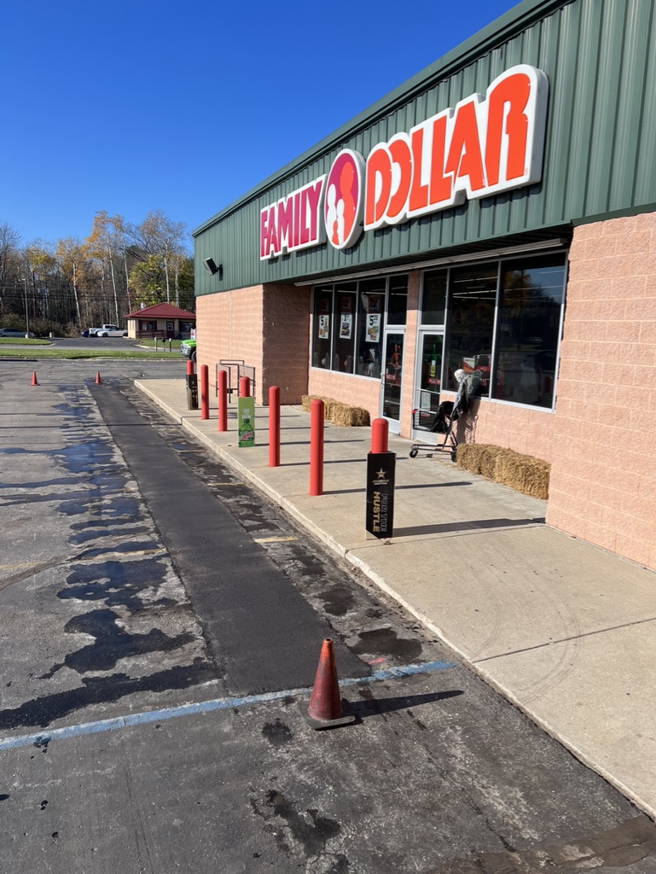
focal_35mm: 26
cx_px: 328
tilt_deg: -9.3
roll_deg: -1.7
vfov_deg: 67.3
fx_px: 656
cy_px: 437
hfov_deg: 53.1
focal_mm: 5.7
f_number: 1.5
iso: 50
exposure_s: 1/4274
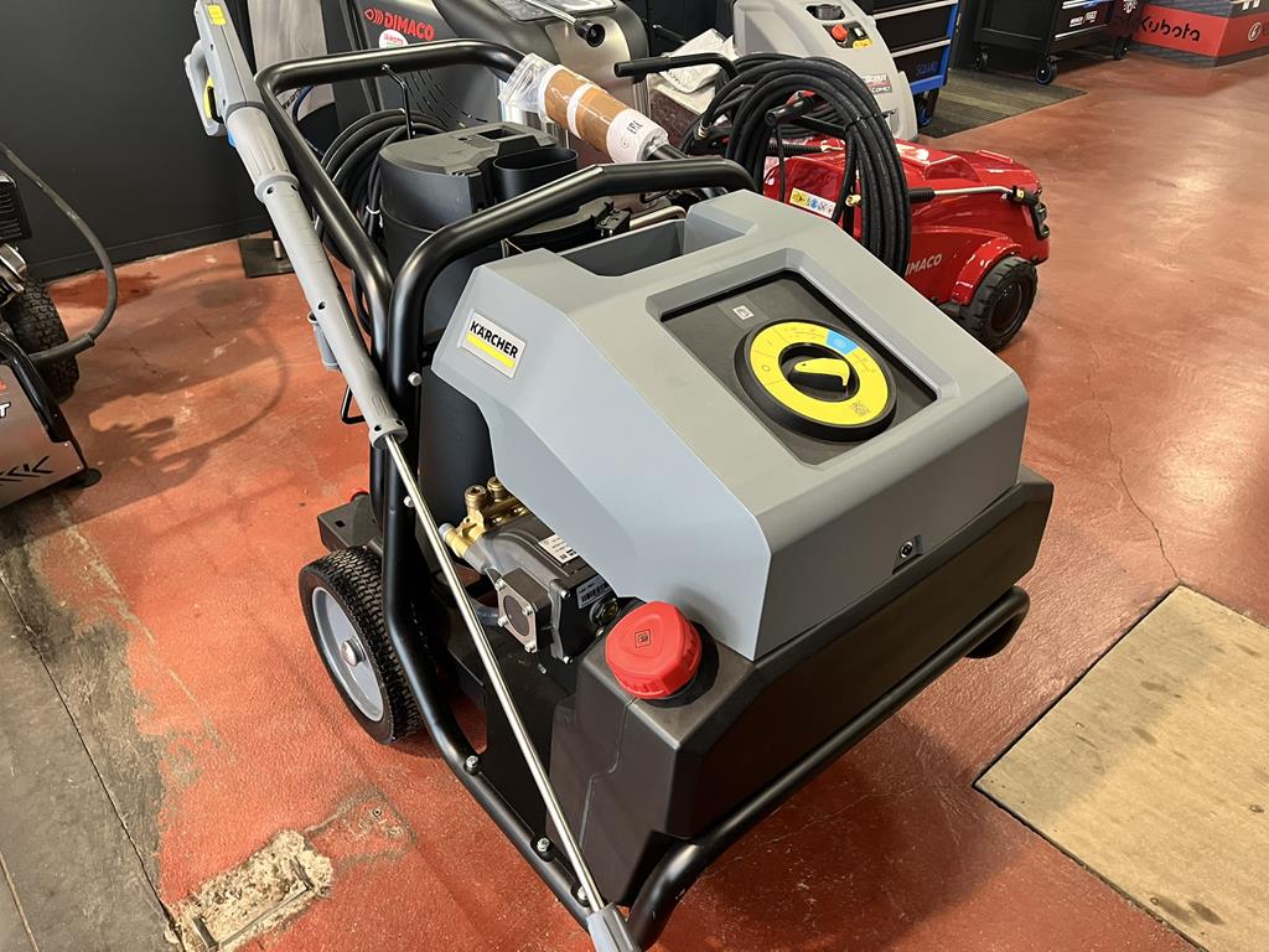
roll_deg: -1.0
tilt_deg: -34.3
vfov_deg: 53.1
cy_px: 476
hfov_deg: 67.3
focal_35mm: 26
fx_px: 953
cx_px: 634
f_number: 1.6
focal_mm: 5.1
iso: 200
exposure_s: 1/50
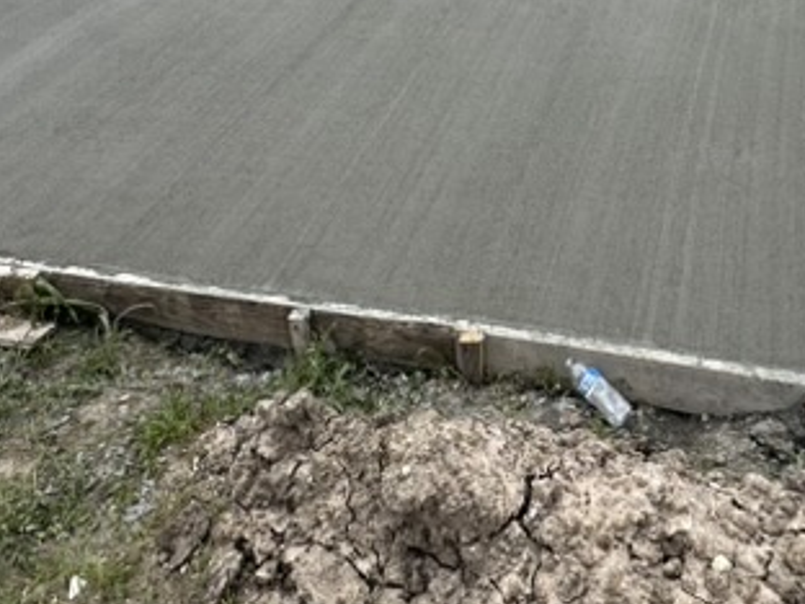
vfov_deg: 26.2
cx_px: 532
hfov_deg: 40.8
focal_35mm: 46
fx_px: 1070
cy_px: -209
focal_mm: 2.22
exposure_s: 1/1795
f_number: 2.2
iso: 50
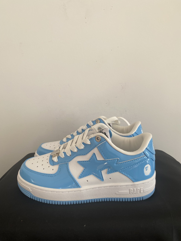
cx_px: 90
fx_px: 181
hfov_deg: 53.1
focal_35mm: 26
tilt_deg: -12.5
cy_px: 120
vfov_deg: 67.3
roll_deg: +2.2
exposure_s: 1/122
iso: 50
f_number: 1.8
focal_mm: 4.25
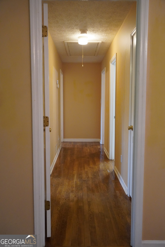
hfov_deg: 40.0
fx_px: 227
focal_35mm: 33
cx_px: 82
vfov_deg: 57.2
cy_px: 124
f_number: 4
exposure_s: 1/160
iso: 5000
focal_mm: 22
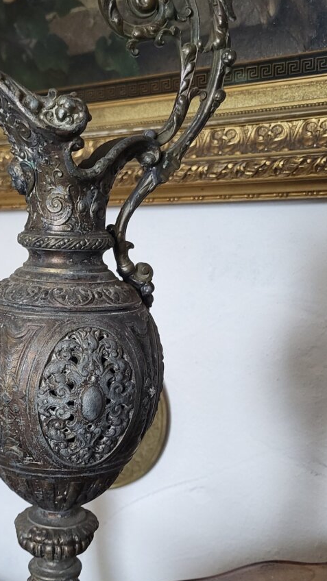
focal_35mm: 49
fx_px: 755
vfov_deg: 41.9
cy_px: 346
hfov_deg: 24.0
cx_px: 63
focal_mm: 5.4
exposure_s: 1/100
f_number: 1.8
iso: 320
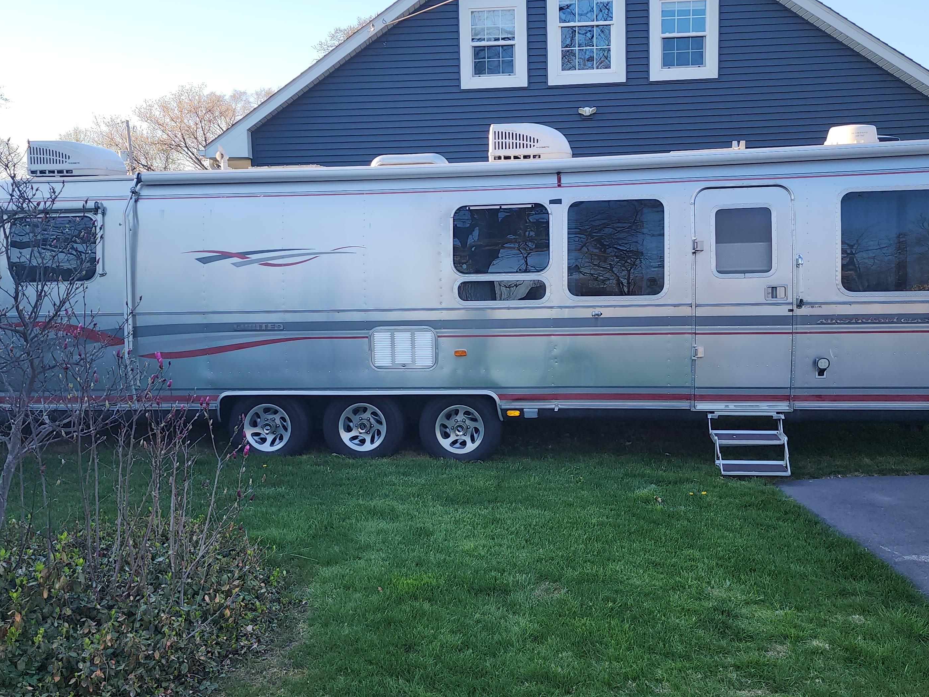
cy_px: 339
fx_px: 886
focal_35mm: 33
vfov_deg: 42.9
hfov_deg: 55.3
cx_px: 452
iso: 12
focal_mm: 6.4
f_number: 1.8
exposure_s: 1/179
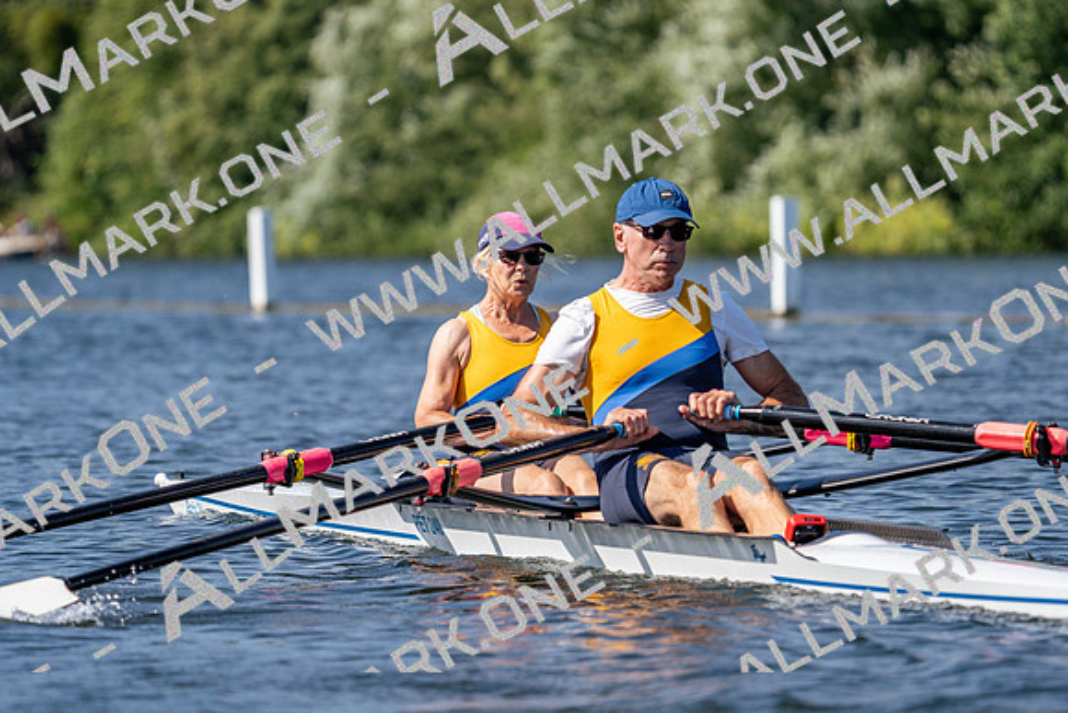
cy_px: 356
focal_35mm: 321
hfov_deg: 6.4
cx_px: 534
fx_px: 9525
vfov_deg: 4.3
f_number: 6.3
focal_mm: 321
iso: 250
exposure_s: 1/2000
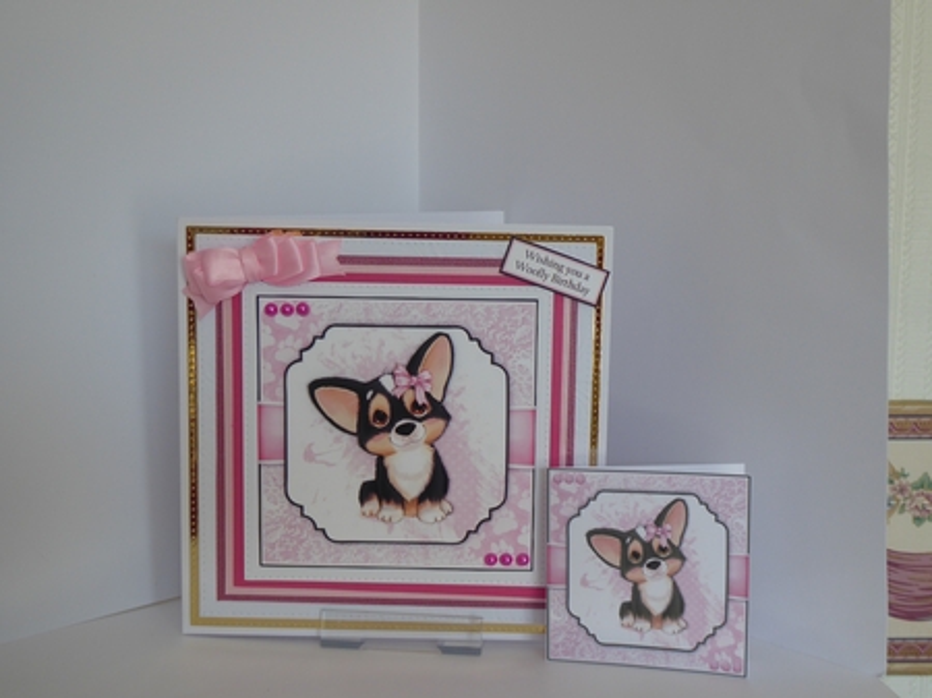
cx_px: 466
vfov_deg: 29.6
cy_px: 349
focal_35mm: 49
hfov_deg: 38.9
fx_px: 1319
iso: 100
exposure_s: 1/60
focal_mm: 8.4
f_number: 4
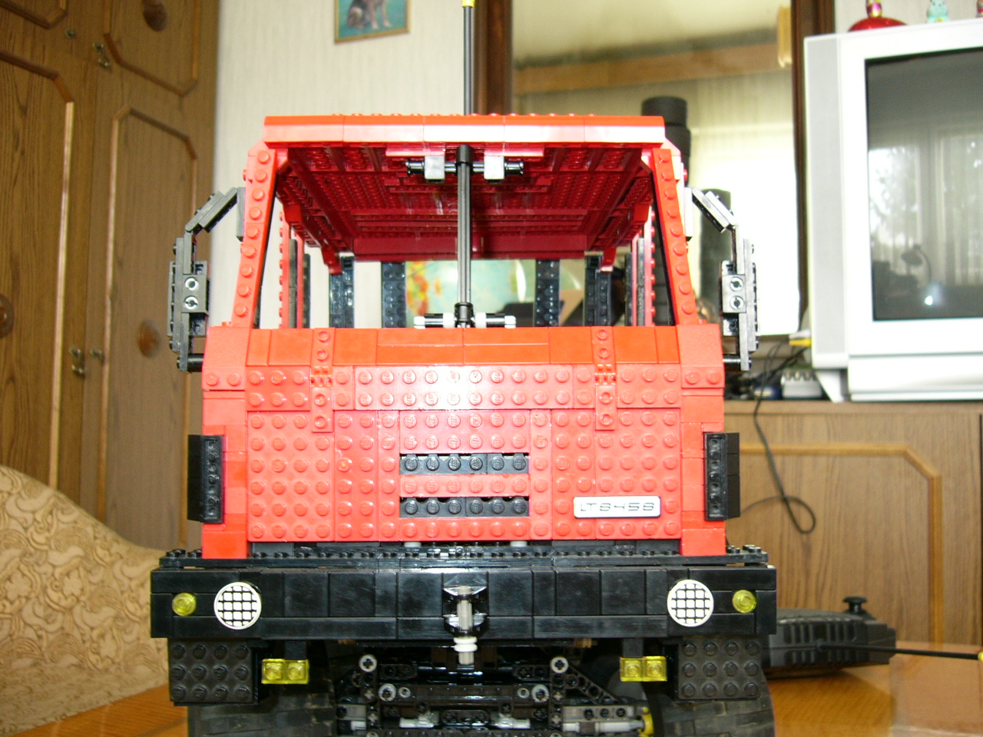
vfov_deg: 40.7
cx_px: 492
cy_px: 368
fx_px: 994
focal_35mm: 35
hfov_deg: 52.6
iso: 100
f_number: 2.8
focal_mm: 5.8
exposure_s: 1/4
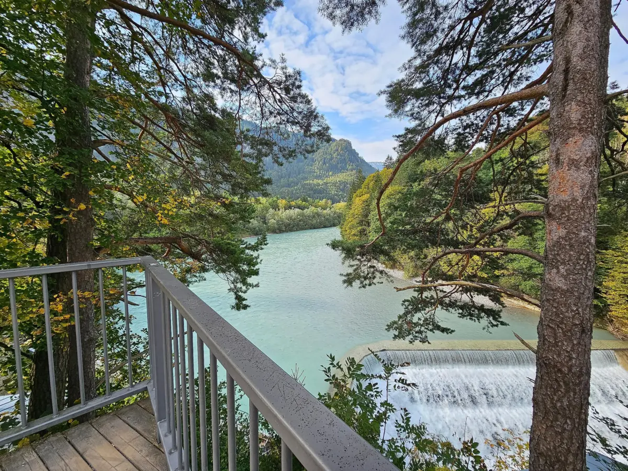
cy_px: 236
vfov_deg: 89.9
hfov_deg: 106.2
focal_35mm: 13
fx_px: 236
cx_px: 314
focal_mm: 2.2
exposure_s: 1/522
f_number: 2.2
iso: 50
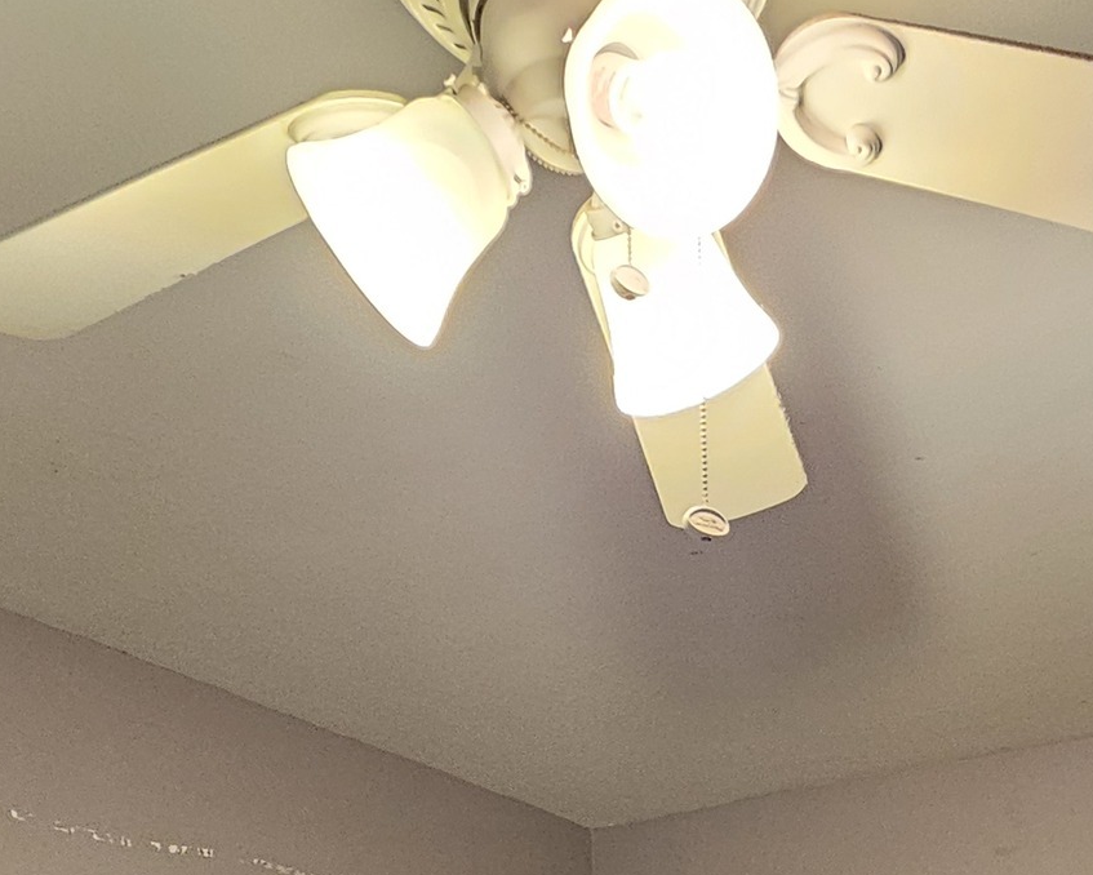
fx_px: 1488
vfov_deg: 24.7
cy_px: 1337
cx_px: 875
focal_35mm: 46
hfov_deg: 38.8
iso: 320
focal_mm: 2.2
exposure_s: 1/40
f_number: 2.2
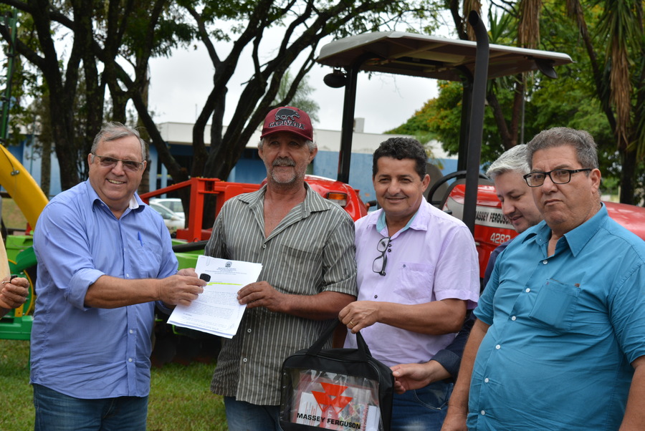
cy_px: 216
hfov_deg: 31.9
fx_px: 1130
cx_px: 322
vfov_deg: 21.6
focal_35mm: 63
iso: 200
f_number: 7.1
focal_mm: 42
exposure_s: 1/200
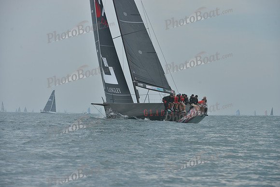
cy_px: 94
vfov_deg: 6.9
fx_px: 1556
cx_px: 140
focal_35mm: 200
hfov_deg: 10.3
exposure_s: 1/800
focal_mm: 200
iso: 280
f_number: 7.1
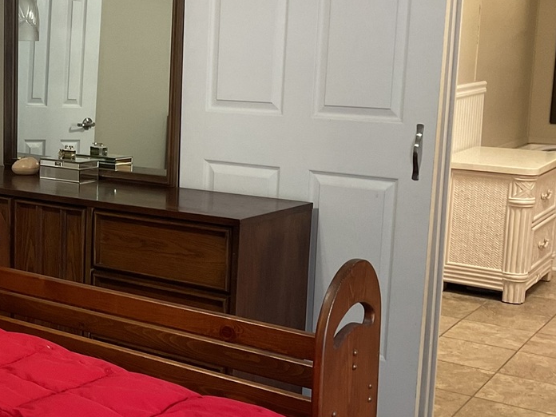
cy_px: 204
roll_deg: -0.6
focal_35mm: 60
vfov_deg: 24.4
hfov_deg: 30.4
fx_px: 964
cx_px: 33
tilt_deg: -11.6
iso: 100
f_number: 1.8
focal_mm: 3
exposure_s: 1/60
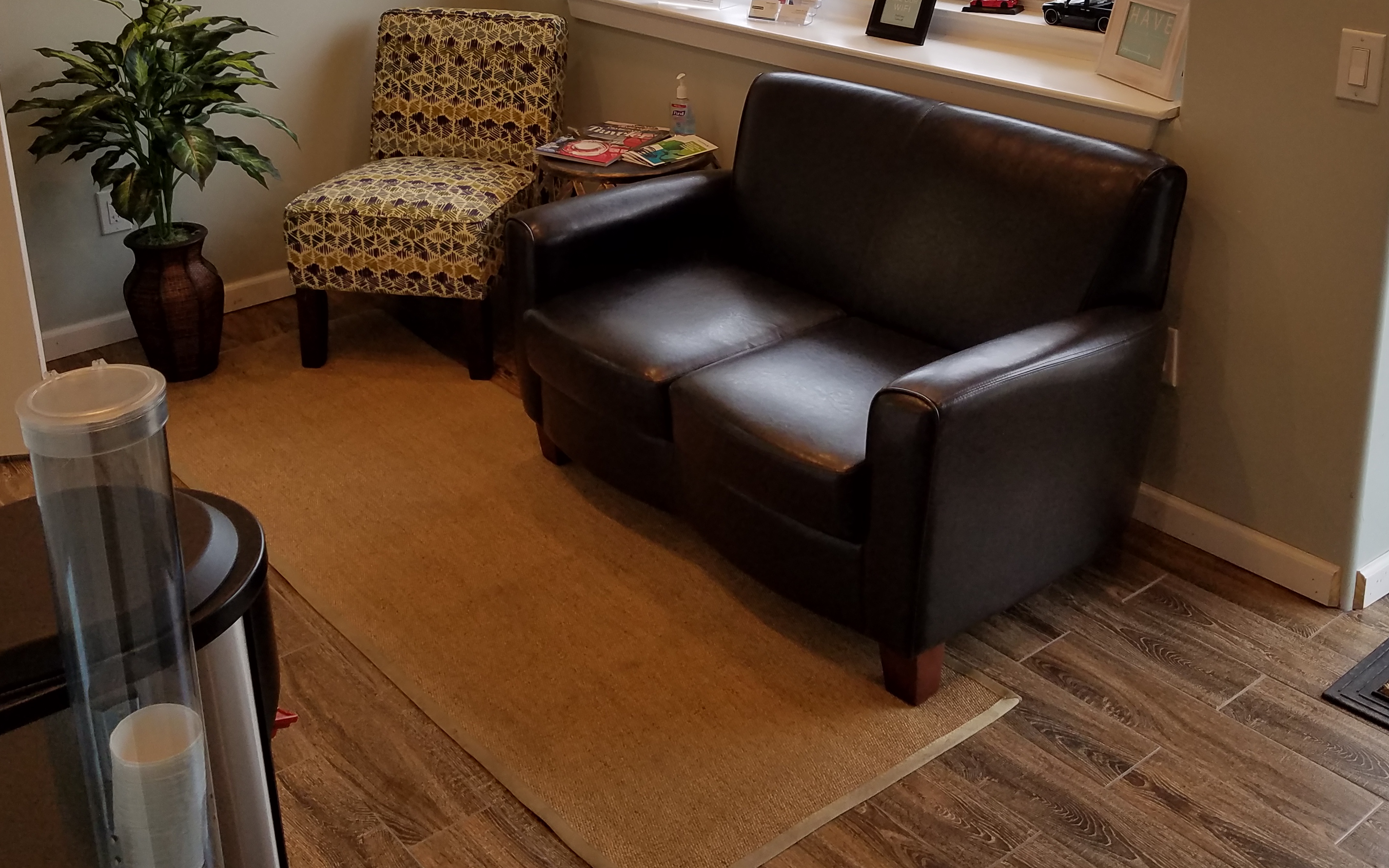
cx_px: 697
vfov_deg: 31.6
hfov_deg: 50.4
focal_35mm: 39
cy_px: 135
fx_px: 1476
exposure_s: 1/120
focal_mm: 4.2
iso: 64
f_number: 1.7
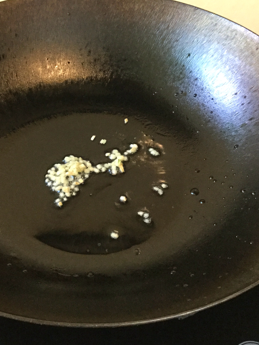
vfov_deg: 41.2
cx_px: 89
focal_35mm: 46
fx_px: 459
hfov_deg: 31.3
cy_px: 167
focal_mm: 3.3
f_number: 2.4
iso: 250
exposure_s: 1/17
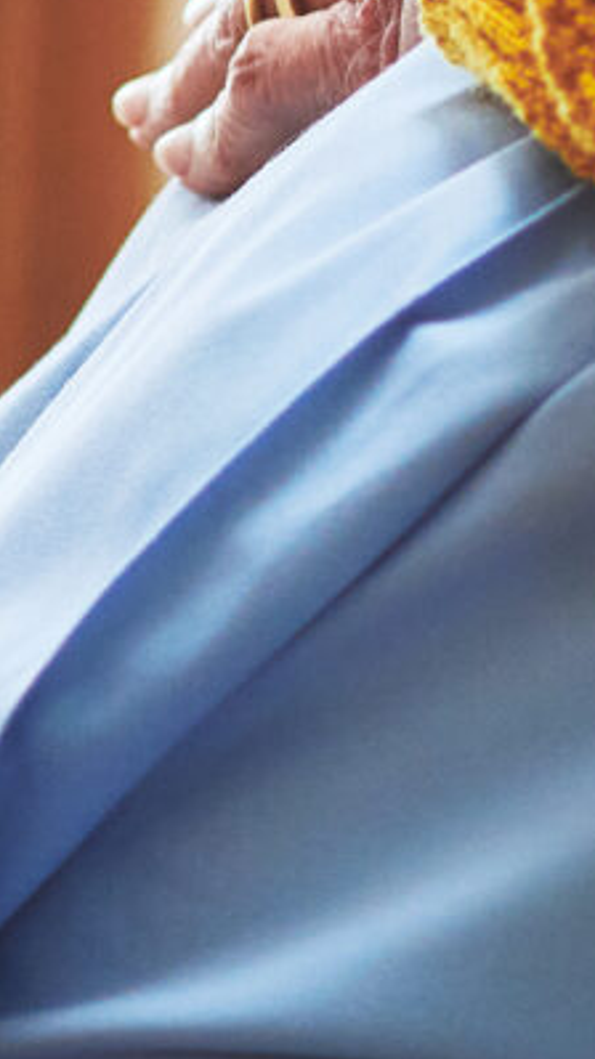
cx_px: 964
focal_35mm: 670
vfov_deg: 3.2
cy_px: -188
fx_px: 18820
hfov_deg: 1.8
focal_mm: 85
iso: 200
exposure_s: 1/125
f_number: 3.5
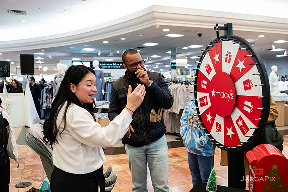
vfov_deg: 40.8
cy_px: 96
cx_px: 144
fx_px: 258
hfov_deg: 58.2
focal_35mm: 32
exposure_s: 1/125
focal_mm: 31
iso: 1000
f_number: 3.2
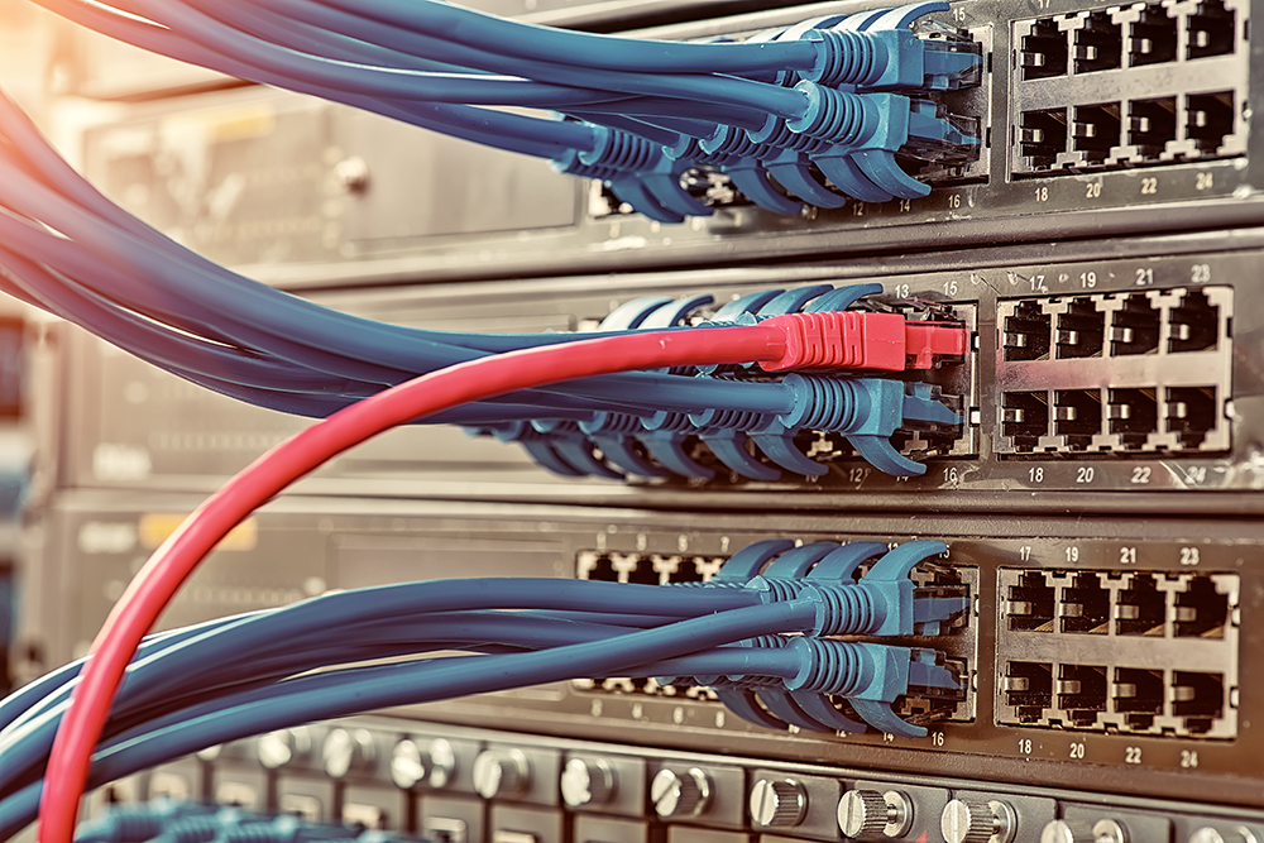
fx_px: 3687
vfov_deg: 13.0
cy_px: 422
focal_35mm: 105
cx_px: 632
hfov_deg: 19.5
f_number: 8
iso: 64
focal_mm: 105
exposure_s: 1/250
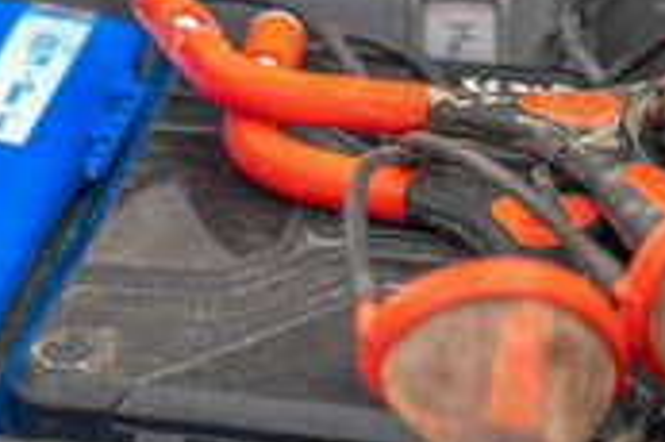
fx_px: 4484
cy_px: 65
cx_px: 108
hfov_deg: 8.5
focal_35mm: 243
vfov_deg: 5.6
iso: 320
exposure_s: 1/200
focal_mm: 70
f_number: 2.8
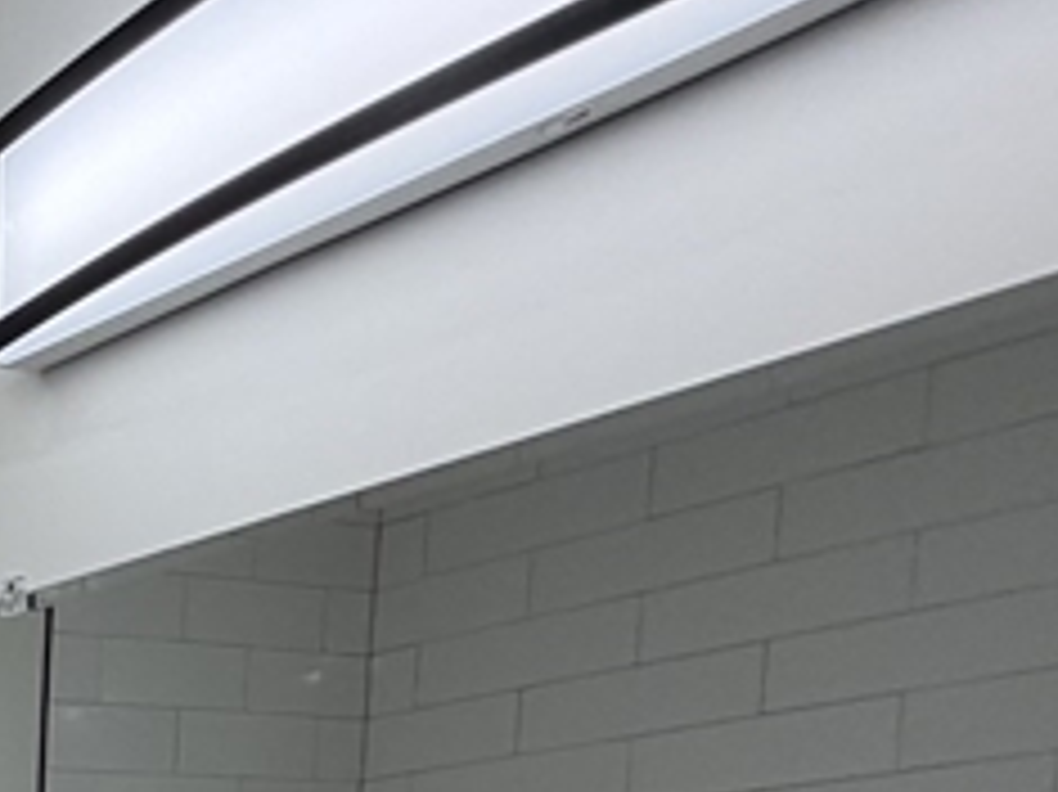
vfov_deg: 19.8
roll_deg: +2.8
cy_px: 1282
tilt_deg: -5.5
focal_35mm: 61
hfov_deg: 20.2
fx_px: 1863
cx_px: -945
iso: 64
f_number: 2.2
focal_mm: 2.22
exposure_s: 1/121
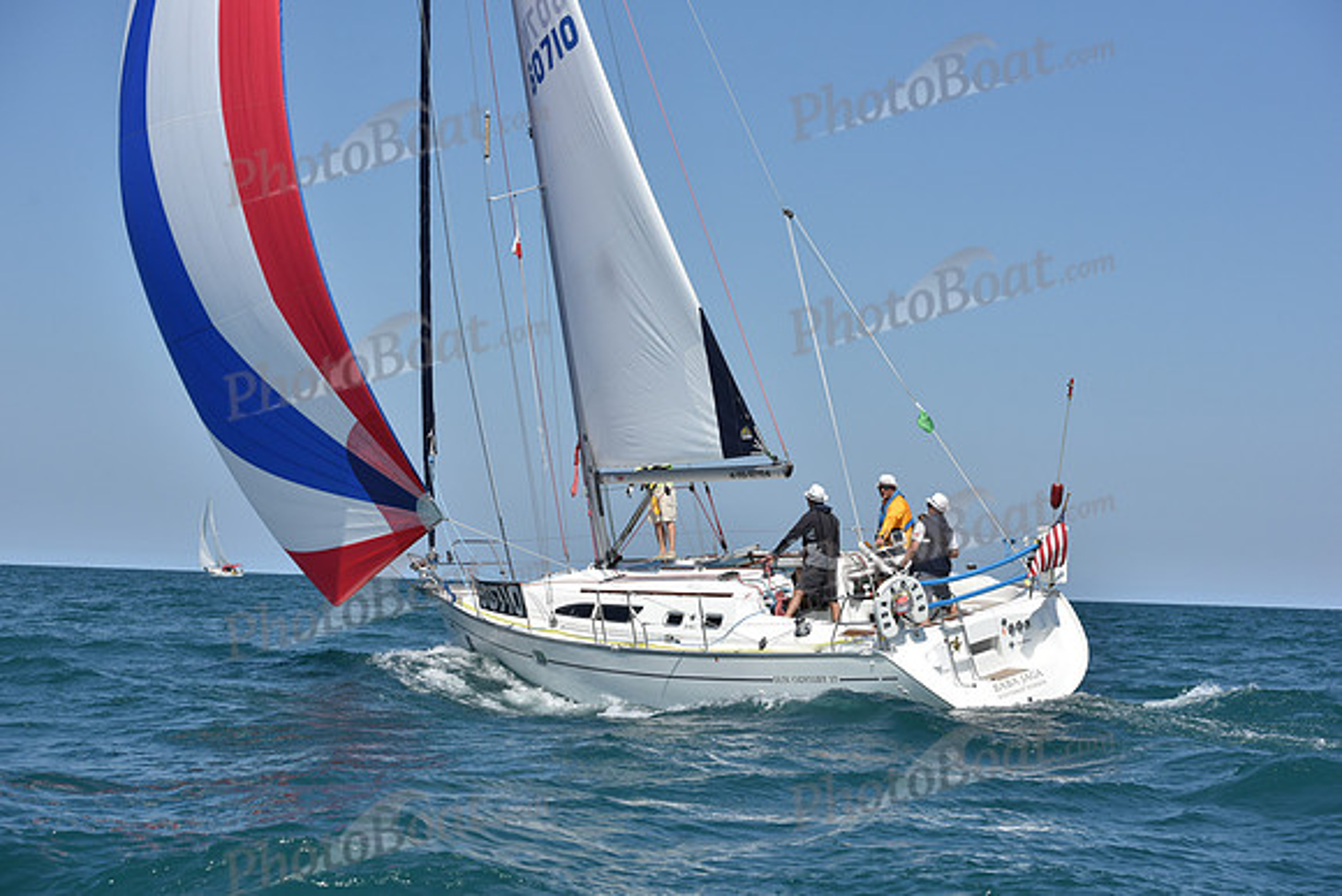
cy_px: 448
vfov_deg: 19.5
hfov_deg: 28.8
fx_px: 2610
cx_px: 671
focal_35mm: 70
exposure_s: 1/1600
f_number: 8
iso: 250
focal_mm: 70
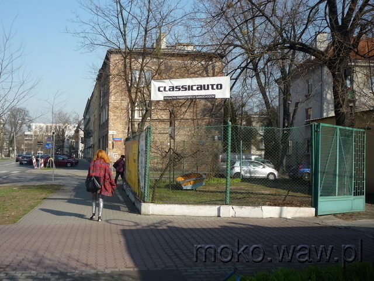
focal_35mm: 32
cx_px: 187
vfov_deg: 44.2
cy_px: 140
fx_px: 346
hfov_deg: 56.8
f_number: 4.5
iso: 100
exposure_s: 1/400
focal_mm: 5.2
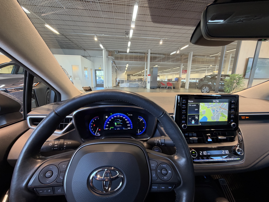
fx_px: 109
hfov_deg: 102.1
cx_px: 134
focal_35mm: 14
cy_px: 101
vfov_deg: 85.7
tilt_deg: -10.8
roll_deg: -0.9
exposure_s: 1/50
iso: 200
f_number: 2.2
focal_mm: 2.22
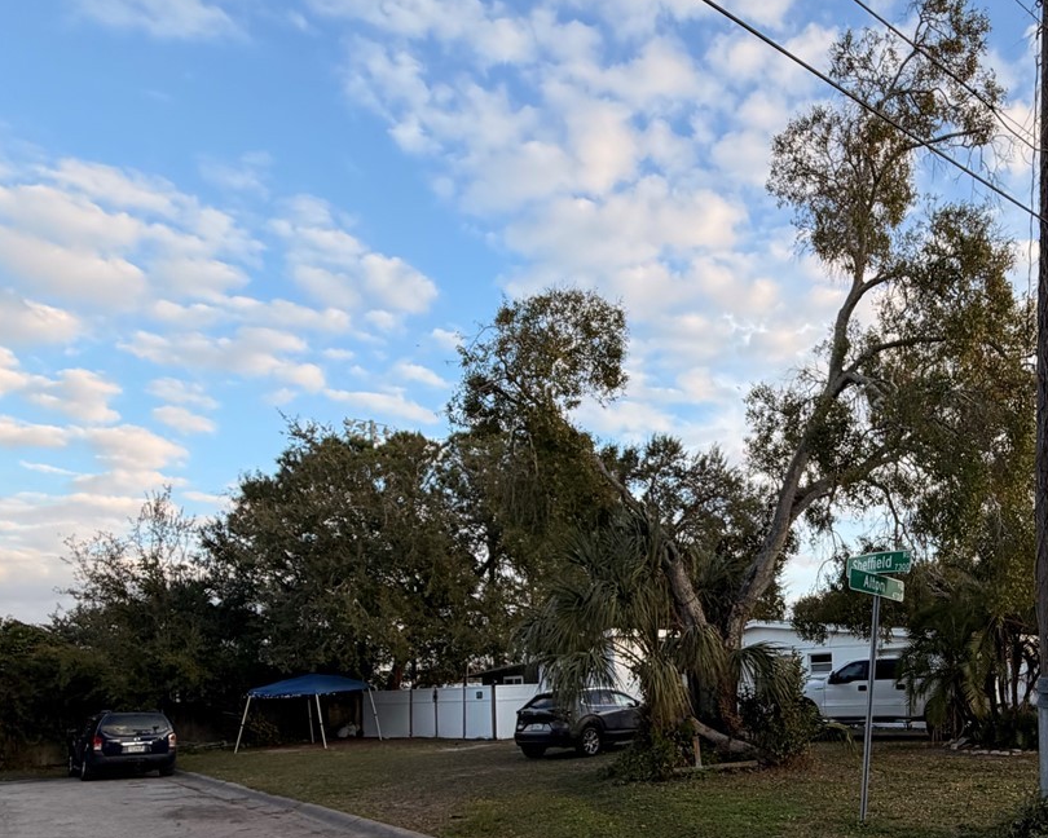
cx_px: 827
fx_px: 837
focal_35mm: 27
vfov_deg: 50.5
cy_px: 648
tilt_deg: +2.0
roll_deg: +1.9
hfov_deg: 59.4
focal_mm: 2.22
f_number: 2.2
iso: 32
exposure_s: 1/770
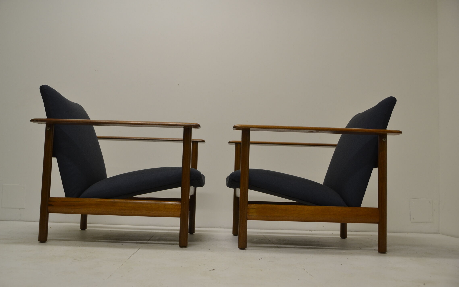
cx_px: 229
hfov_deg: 52.8
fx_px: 463
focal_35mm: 37
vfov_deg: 34.4
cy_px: 140
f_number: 4
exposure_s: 1/50
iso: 400
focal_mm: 24
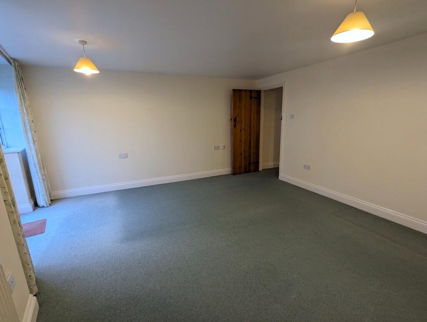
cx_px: 214
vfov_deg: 78.2
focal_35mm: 16
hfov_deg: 94.4
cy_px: 161
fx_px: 198
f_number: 2.2
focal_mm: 2.35
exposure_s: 1/23.8
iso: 149
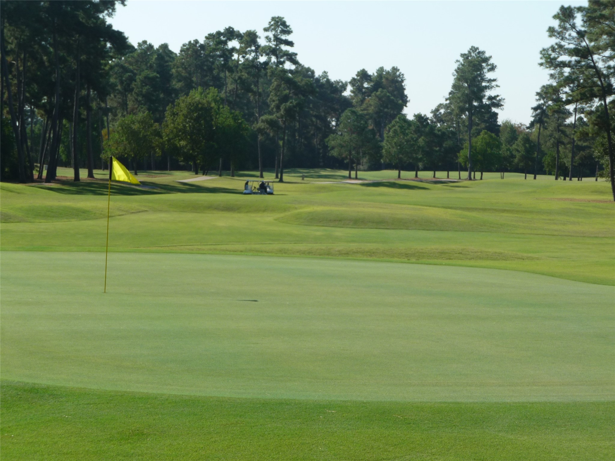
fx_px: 2114
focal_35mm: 119
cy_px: 230
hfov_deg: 16.6
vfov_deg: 12.5
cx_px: 308
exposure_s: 1/500
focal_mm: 20.3
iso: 100
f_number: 4.7
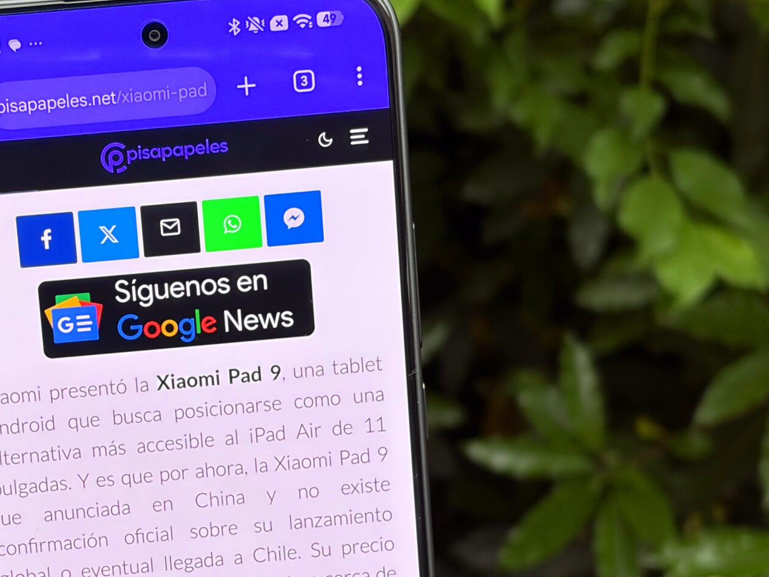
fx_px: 2333
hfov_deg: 18.6
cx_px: 176
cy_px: 467
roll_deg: -2.2
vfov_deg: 14.0
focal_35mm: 105
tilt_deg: -21.2
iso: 40
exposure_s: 1/121
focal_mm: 5.96
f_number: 1.6
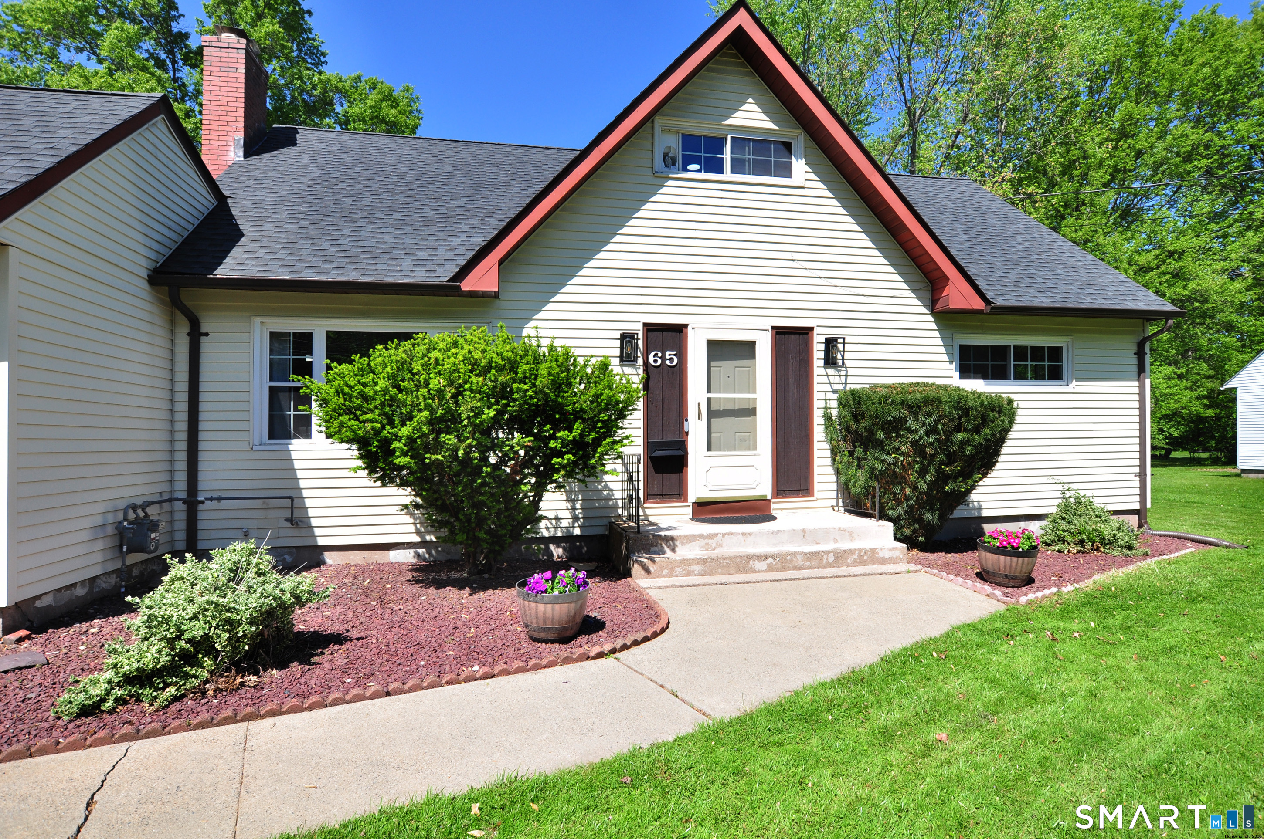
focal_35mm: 18
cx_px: 632
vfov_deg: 67.2
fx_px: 631
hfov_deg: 90.1
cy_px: 420
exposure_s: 1/250
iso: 200
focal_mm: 12
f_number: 8
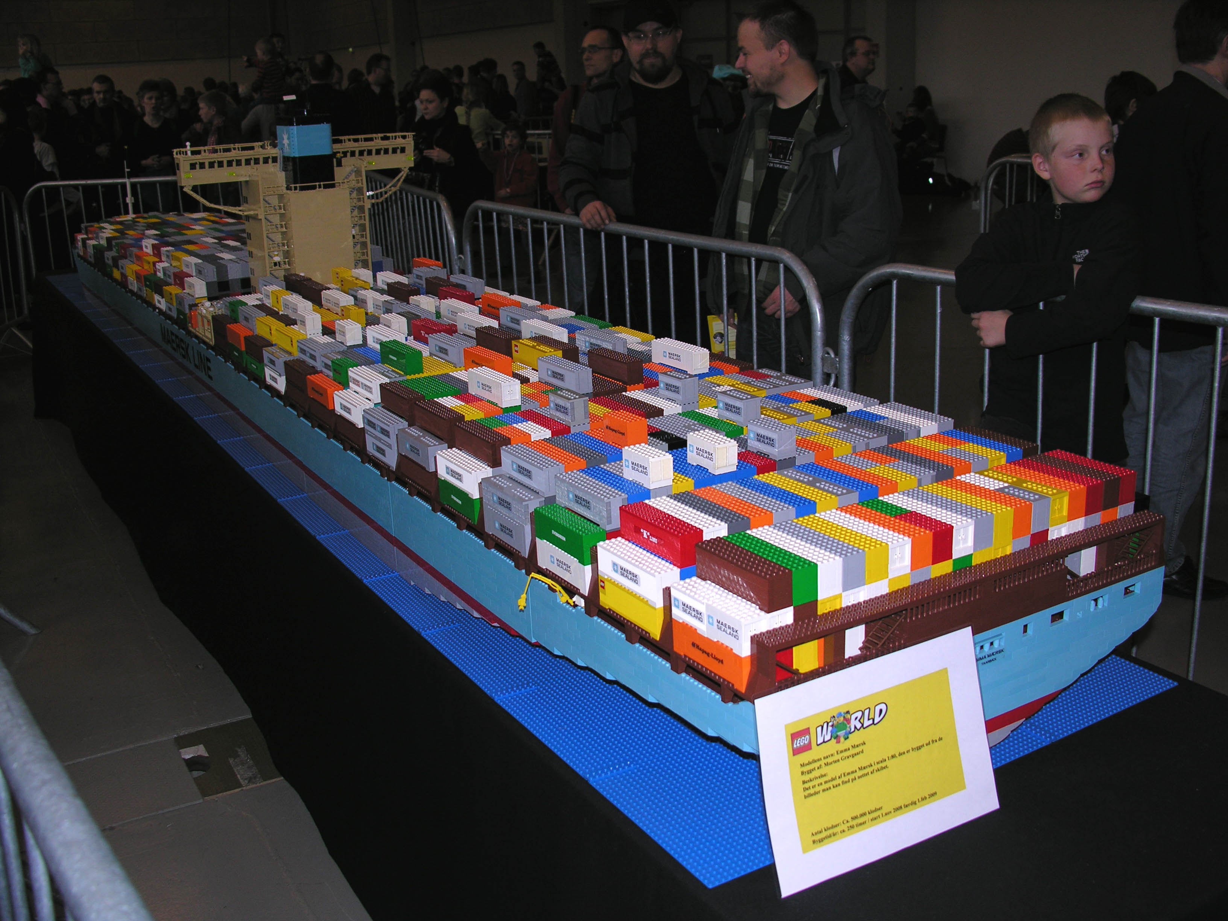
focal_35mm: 35
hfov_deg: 52.6
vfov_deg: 40.7
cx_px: 614
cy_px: 460
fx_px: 1242
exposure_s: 1/60.1
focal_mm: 8.9
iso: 50
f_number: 2.8
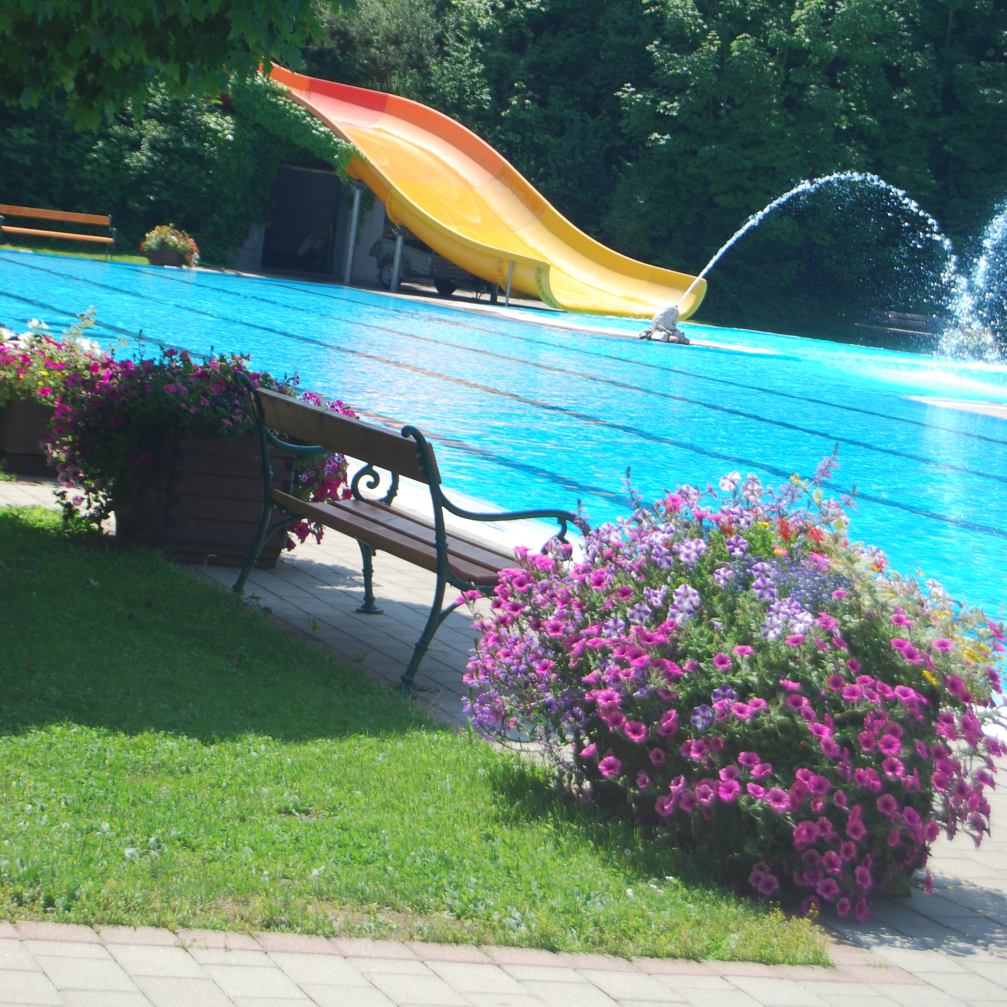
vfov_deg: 16.4
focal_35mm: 106
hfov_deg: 16.5
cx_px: 506
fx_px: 3477
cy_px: 283
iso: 100
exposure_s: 1/200
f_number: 7.1
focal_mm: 55
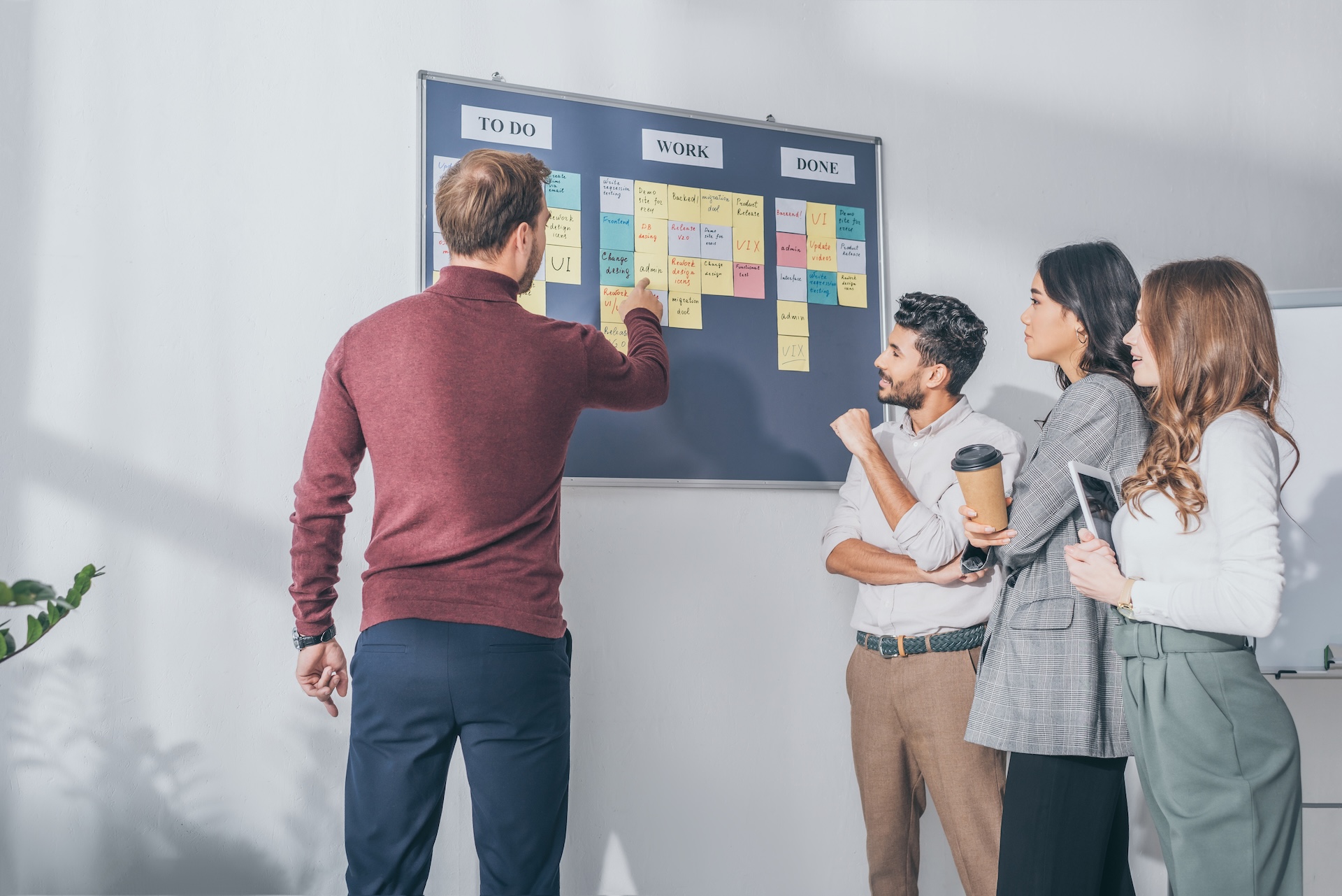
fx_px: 1305
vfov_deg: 37.9
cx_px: 671
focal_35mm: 35
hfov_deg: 54.4
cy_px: 448
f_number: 4
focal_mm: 35
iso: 100
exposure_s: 1/200
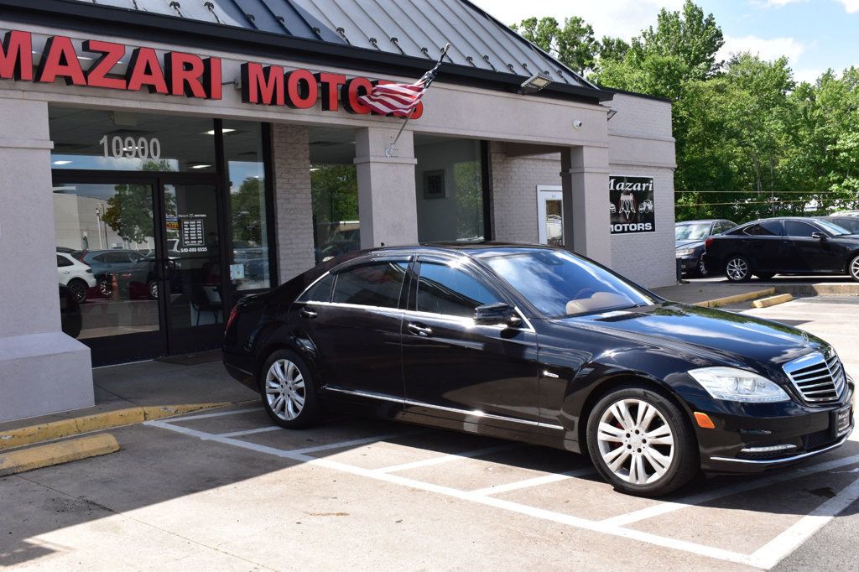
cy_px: 286
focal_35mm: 38
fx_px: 894
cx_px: 430
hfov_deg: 51.3
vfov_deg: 35.5
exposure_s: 1/320
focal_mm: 25
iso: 400
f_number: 11
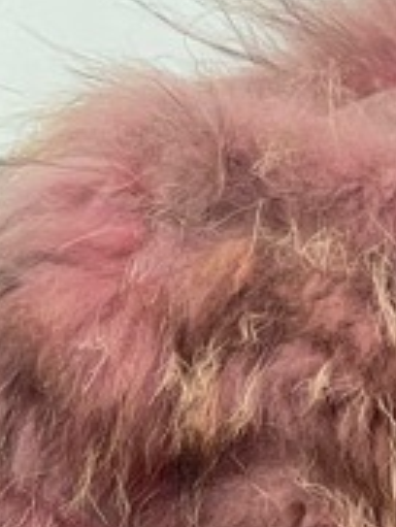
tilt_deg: -10.4
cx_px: 772
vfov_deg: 12.9
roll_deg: -0.9
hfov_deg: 10.0
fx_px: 2102
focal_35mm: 138
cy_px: 972
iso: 250
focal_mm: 5.1
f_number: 1.6
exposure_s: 1/50
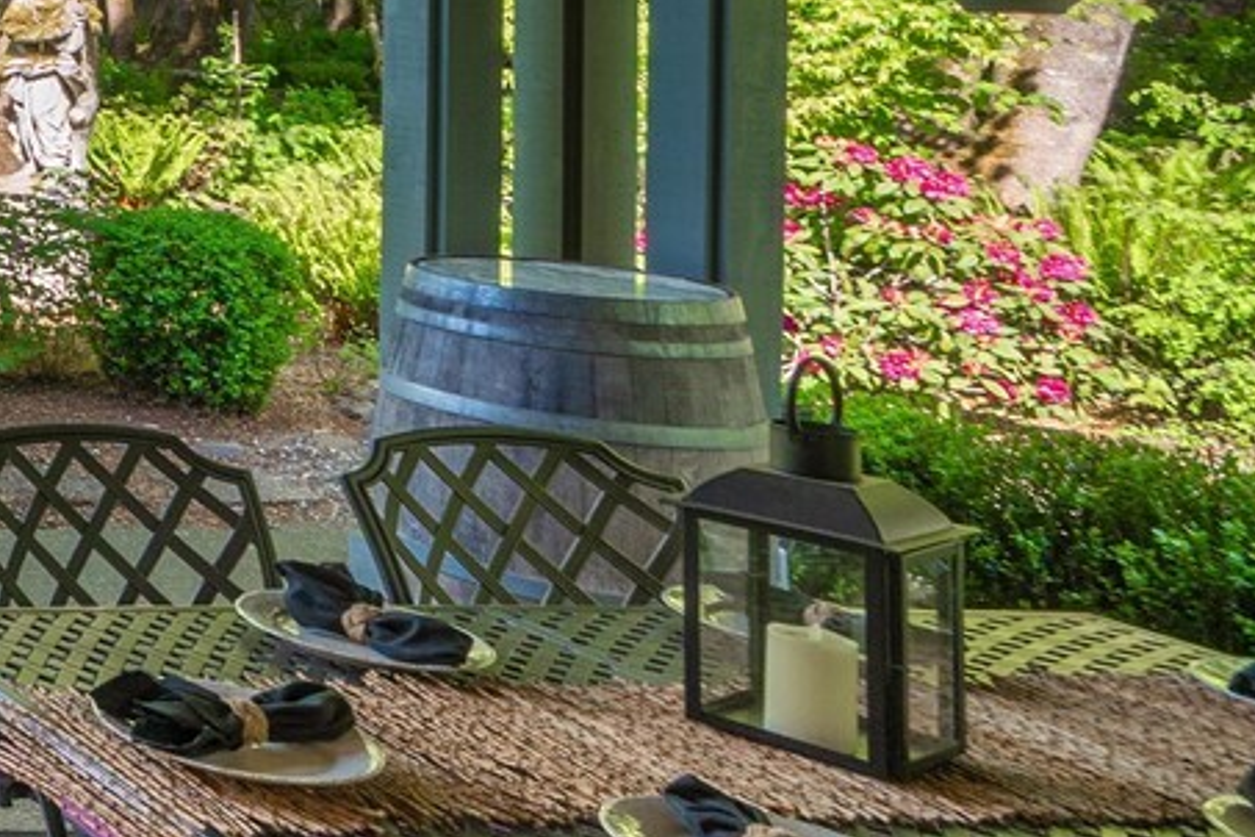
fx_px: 1569
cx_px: -979
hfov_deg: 23.0
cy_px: -209
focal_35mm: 45
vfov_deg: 26.1
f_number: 8
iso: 100
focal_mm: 12
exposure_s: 1/30
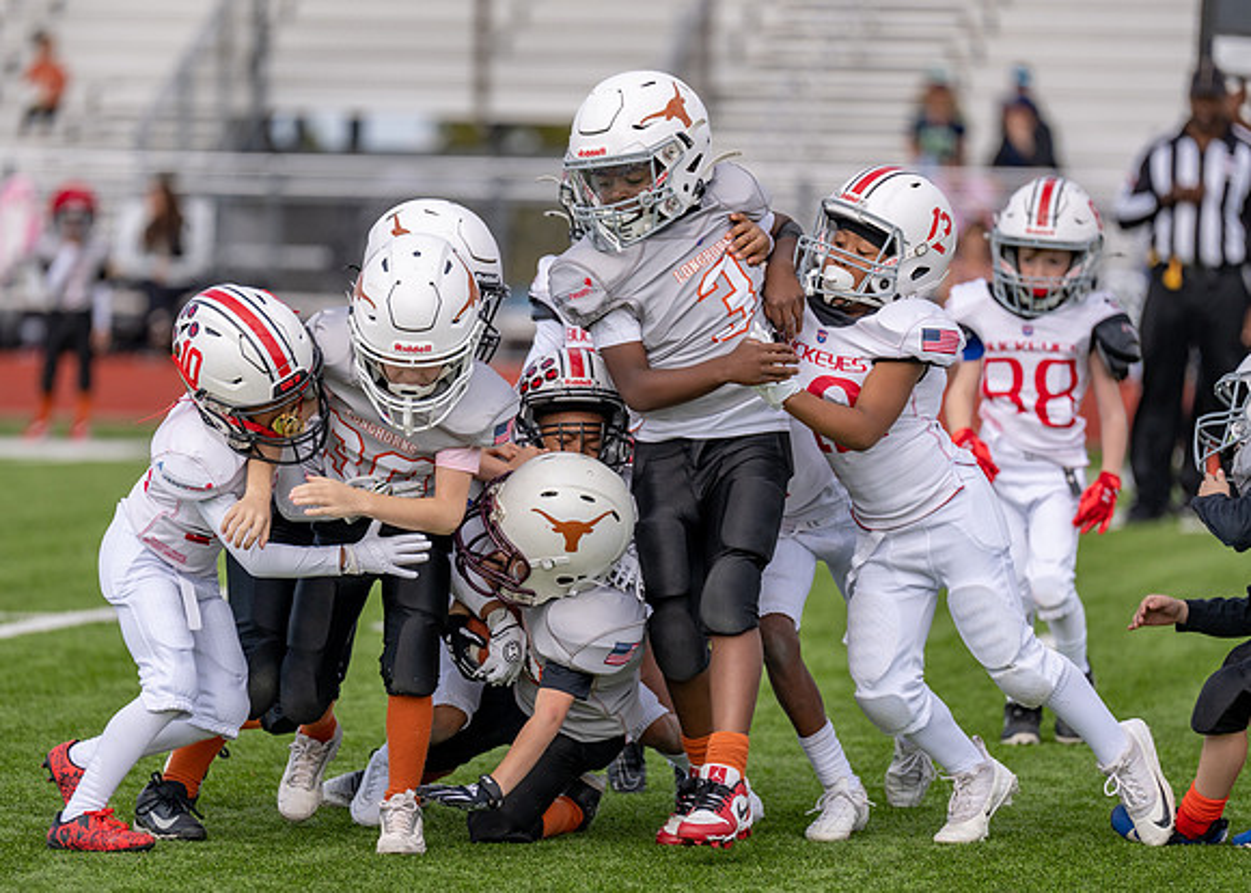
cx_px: 524
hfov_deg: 8.0
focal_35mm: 251
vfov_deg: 5.7
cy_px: 438
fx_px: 8912
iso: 160
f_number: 2.8
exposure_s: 1/3200
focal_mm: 200
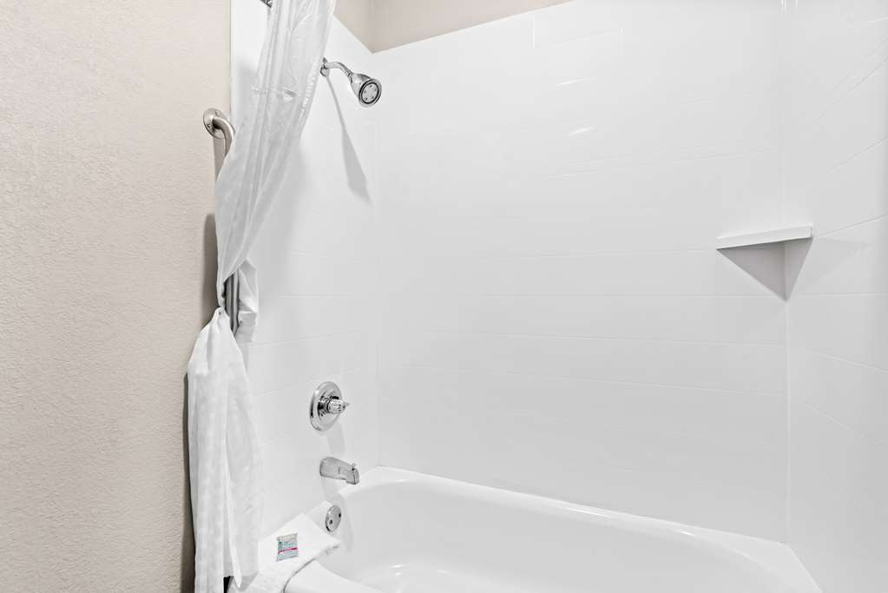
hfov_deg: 96.7
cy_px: 296
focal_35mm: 16
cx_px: 444
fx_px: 395
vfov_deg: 73.8
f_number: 9
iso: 200
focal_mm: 16
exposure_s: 1.3
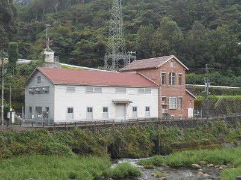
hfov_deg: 38.2
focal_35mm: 50
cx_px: 120
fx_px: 348
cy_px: 90
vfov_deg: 29.1
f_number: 4.5
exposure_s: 1/80
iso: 80
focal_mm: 8.8
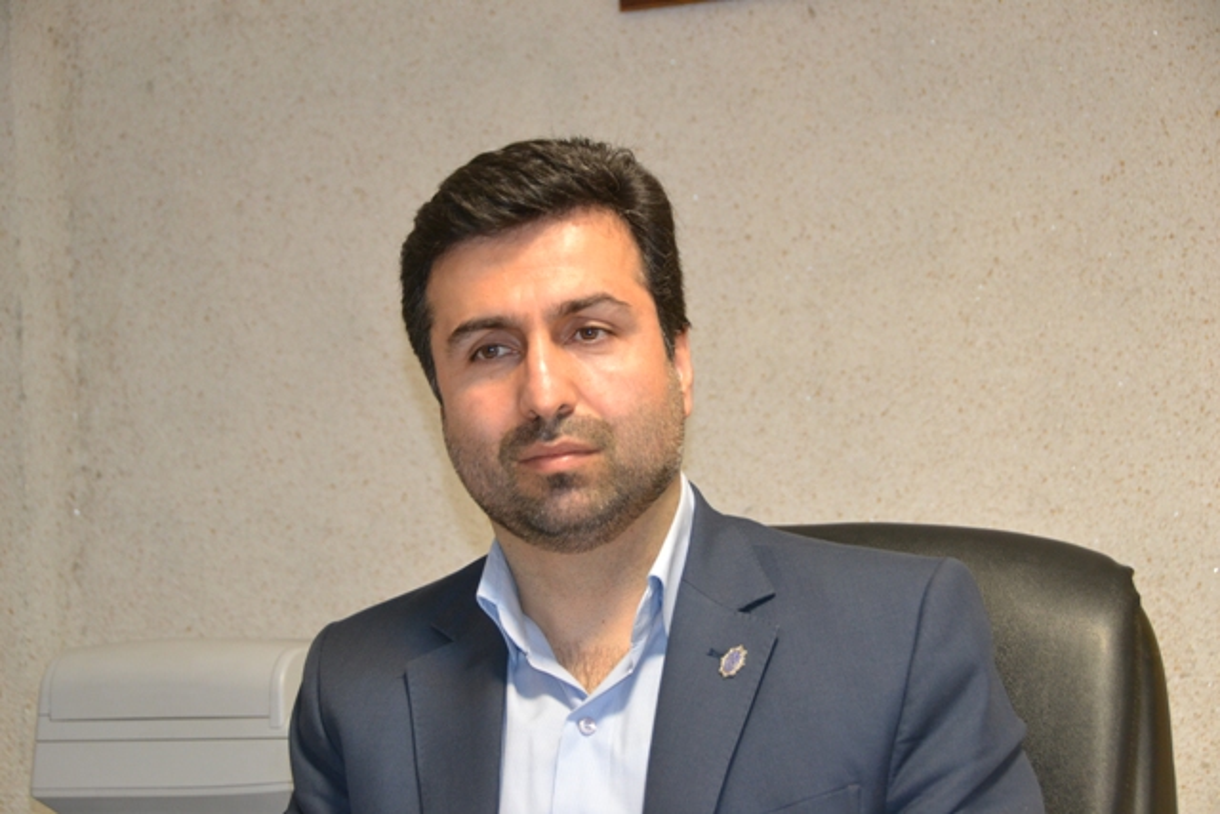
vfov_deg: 16.6
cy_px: 407
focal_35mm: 82
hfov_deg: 24.6
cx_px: 610
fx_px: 2796
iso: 1250
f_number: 4.8
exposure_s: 1/60
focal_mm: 55
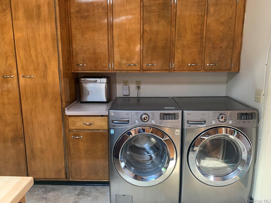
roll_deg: -0.2
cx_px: 134
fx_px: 211
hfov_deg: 65.3
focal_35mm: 27
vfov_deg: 51.3
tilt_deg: -11.0
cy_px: 99
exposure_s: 1/40
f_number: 1.8
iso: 250
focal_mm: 4.25
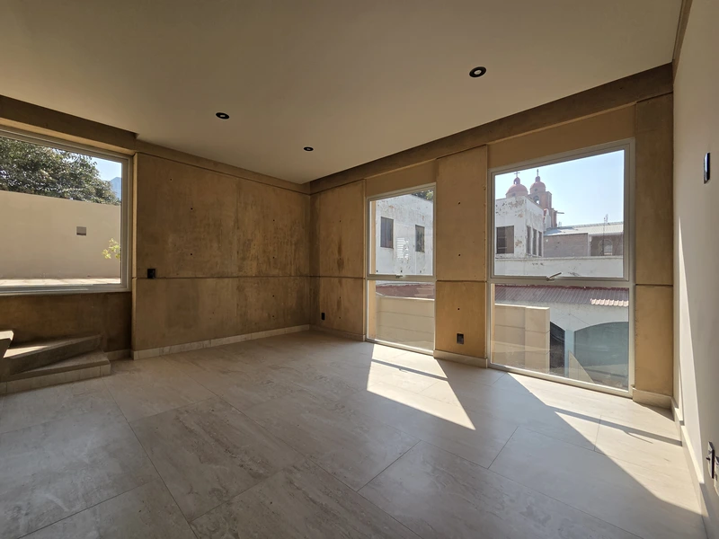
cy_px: 270
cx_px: 360
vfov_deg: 89.9
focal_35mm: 13
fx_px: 270
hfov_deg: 106.2
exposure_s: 1/1105
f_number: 2.2
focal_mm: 2.2
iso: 50
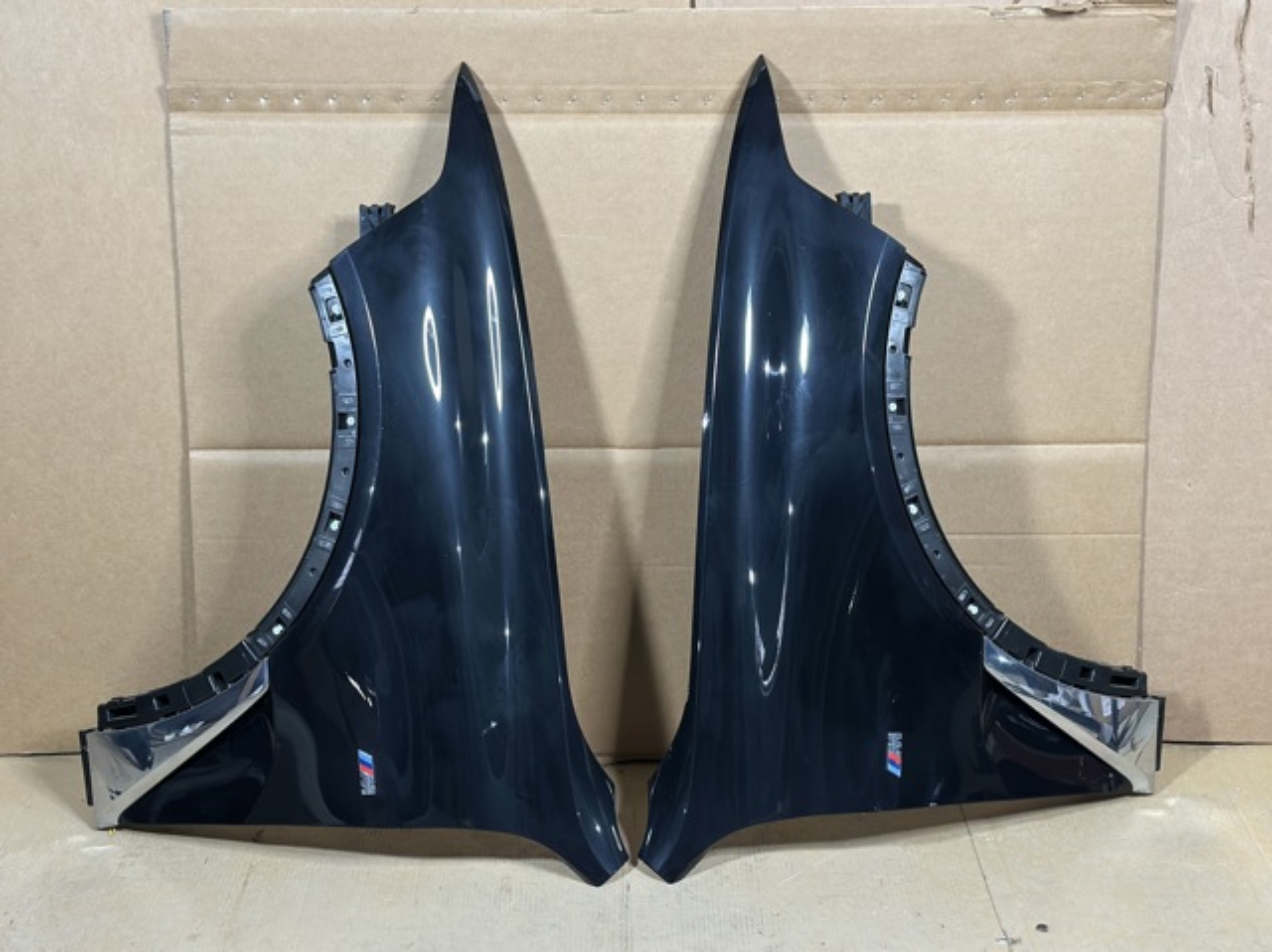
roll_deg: +0.8
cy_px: 476
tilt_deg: -20.5
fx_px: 1762
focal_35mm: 48
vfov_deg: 30.2
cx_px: 636
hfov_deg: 39.7
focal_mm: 6.86
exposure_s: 1/50
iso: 320
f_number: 1.78
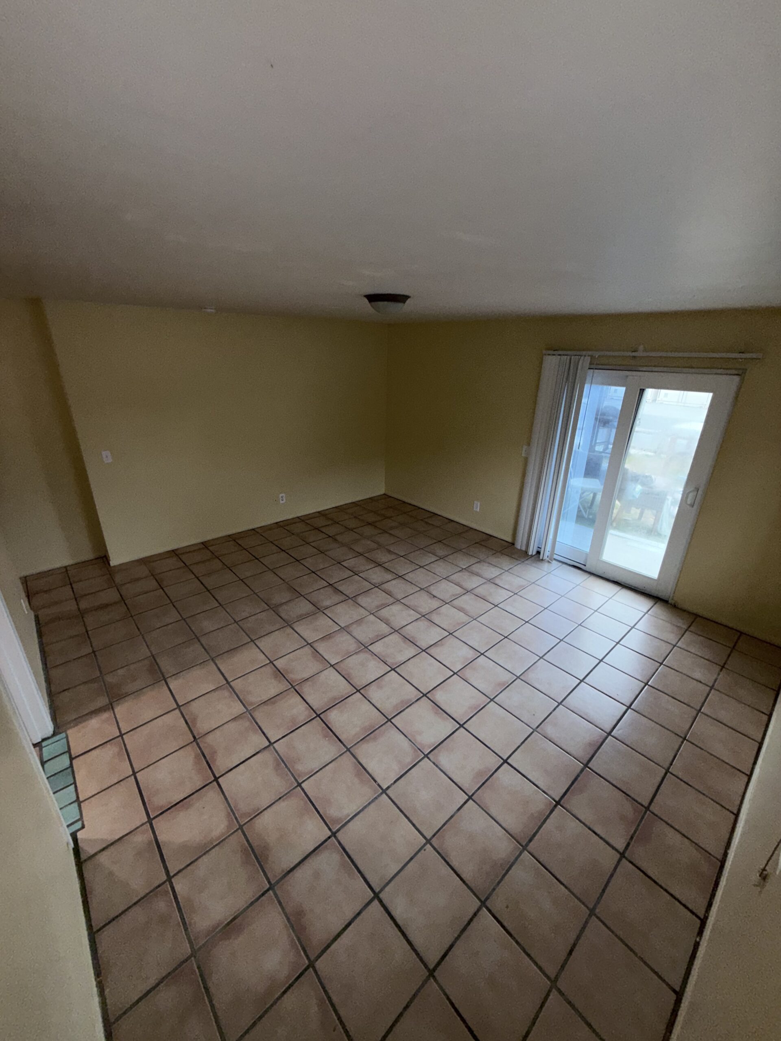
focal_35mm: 14
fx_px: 421
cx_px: 390
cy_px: 520
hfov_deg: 85.7
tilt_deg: -20.7
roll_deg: -1.9
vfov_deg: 102.1
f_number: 2.2
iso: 40
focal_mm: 2.22
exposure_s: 1/60
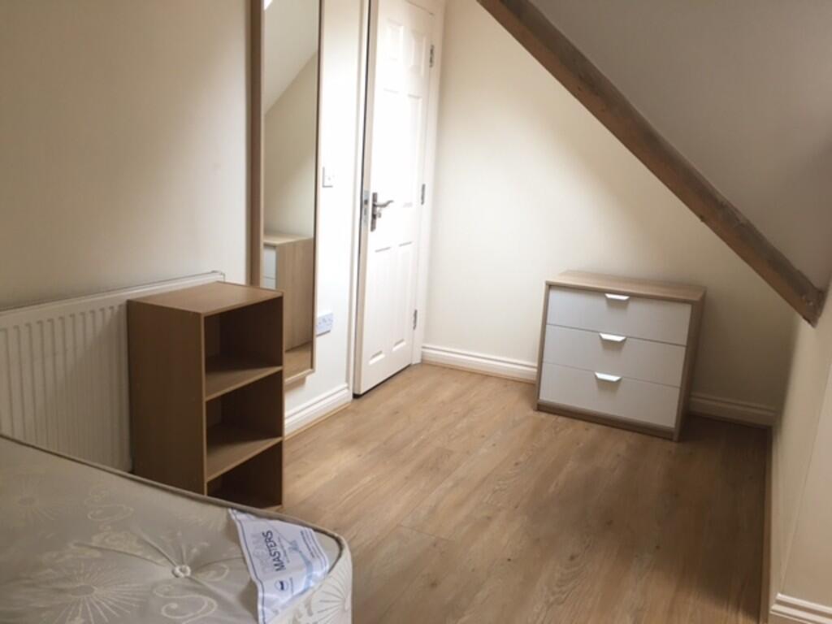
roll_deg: -3.4
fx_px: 697
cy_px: 312
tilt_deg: -14.4
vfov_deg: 48.2
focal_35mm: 29
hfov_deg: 61.7
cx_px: 416
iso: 100
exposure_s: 1/33
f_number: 2.2
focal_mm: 4.15
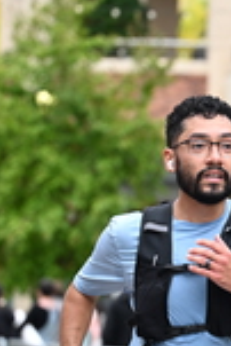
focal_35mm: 303
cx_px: 333
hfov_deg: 4.5
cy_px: 268
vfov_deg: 6.8
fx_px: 2909
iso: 640
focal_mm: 83
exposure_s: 1/1600
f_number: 2.8
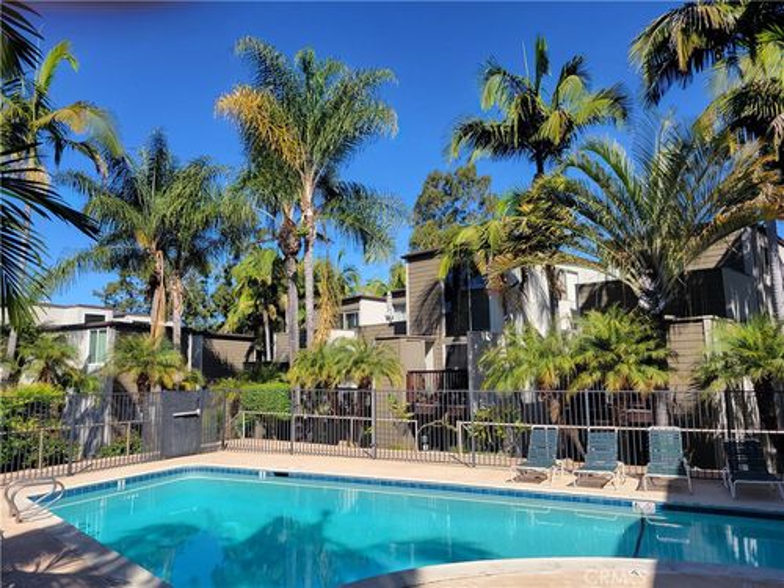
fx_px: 589
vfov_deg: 53.1
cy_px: 294
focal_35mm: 26
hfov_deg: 67.3
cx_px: 392
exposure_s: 1/1756
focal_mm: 5.4
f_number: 1.8
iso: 40
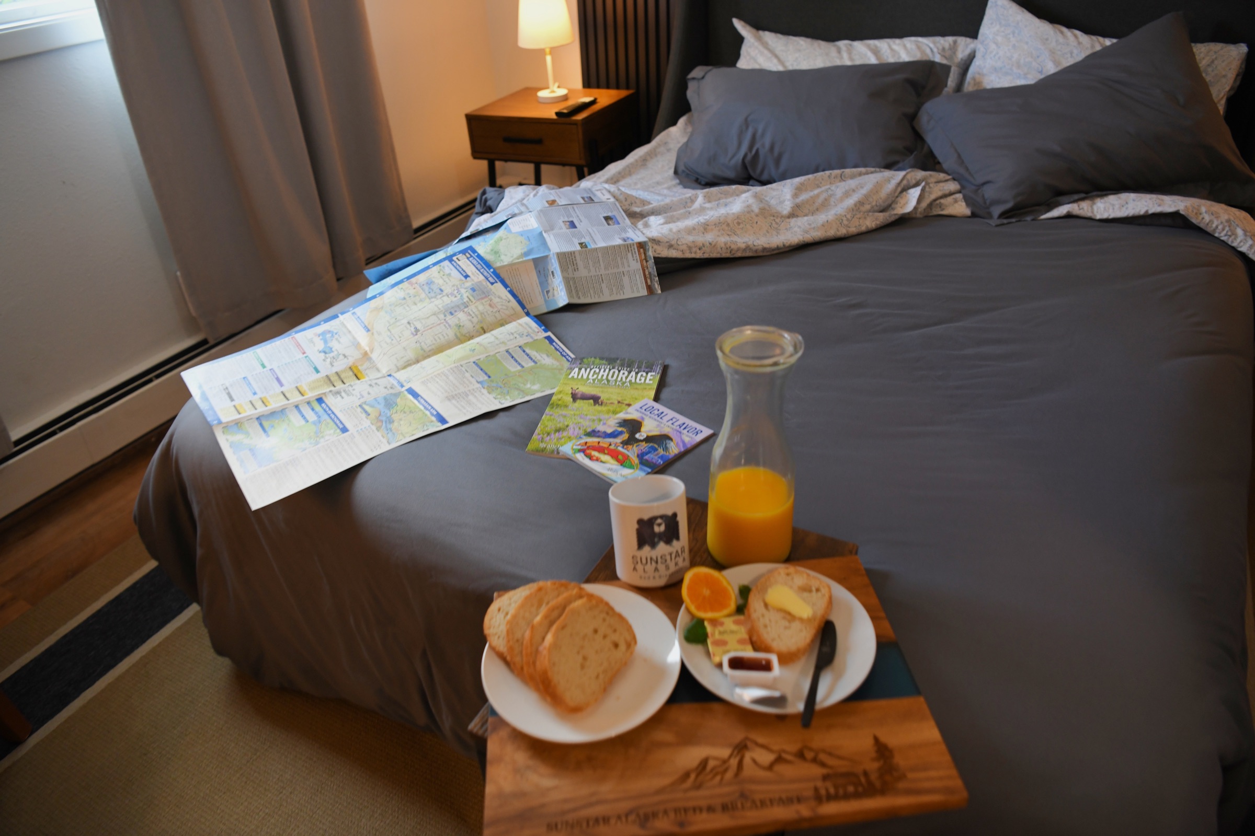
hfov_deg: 73.7
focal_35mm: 24
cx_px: 628
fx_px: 837
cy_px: 418
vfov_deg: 53.1
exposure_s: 1/80
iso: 1000
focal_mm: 24
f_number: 3.5
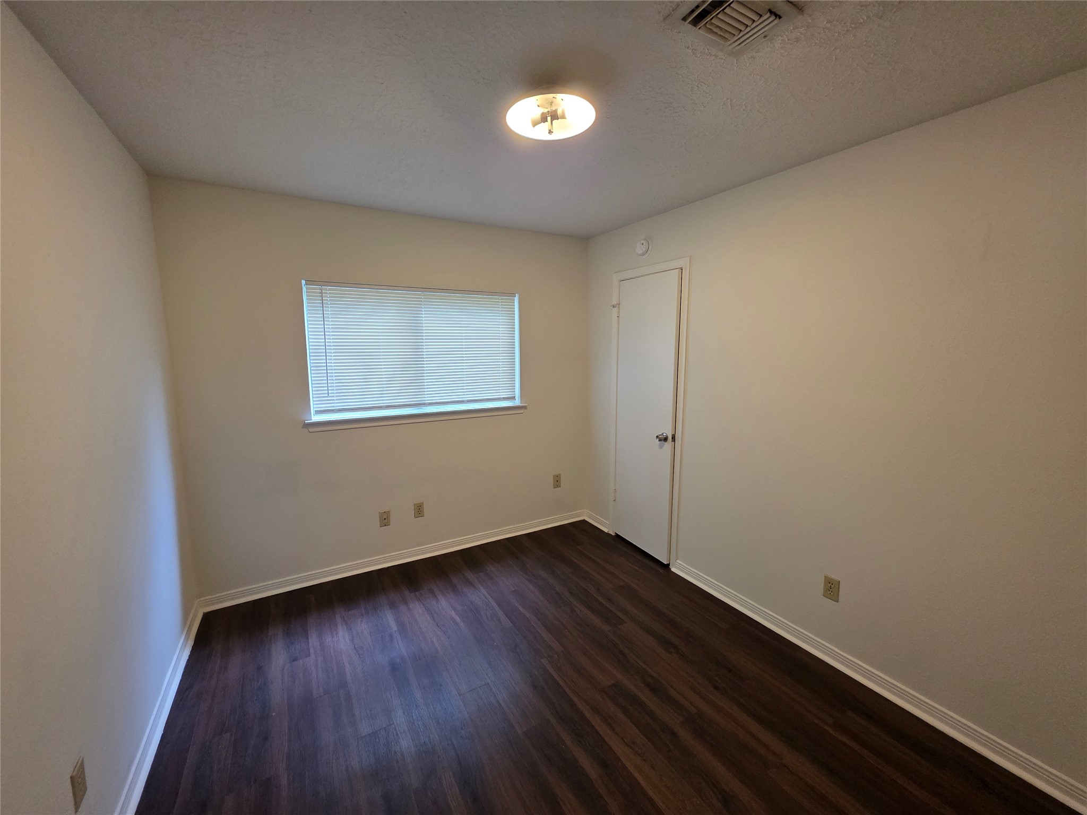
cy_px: 408
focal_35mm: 13
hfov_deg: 106.2
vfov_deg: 89.9
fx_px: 408
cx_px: 544
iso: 250
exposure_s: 1/120
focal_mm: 2.2
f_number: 1.9
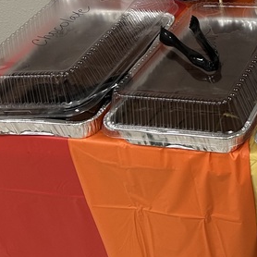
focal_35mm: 78
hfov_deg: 19.6
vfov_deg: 20.1
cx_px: 374
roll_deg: +2.3
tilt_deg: -22.6
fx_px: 655
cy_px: -87
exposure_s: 1/60
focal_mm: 6.86
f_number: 1.78
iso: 125
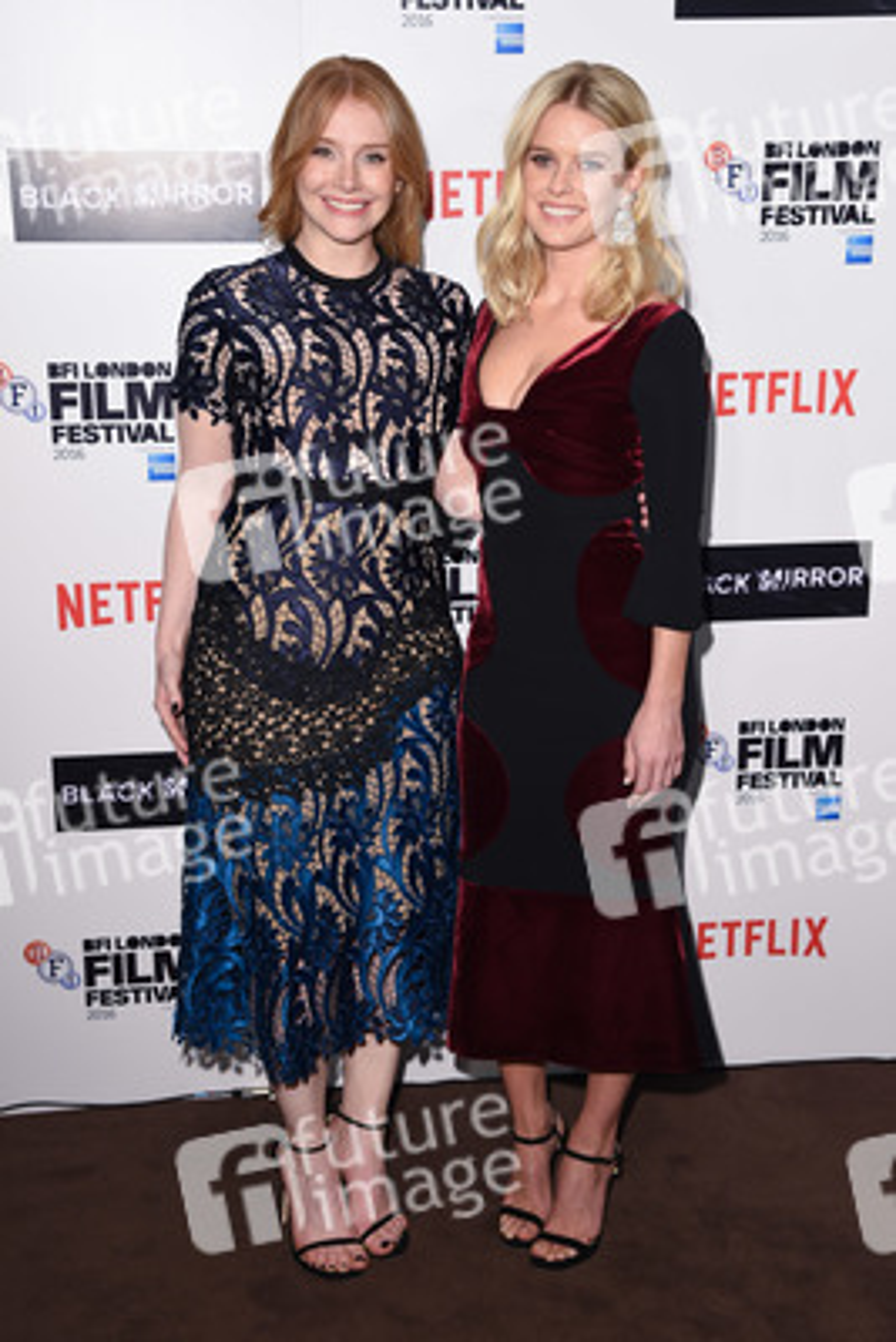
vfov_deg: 42.7
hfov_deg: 29.3
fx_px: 1716
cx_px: 448
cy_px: 671
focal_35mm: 46
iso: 640
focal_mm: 46
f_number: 5.6
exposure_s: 1/320
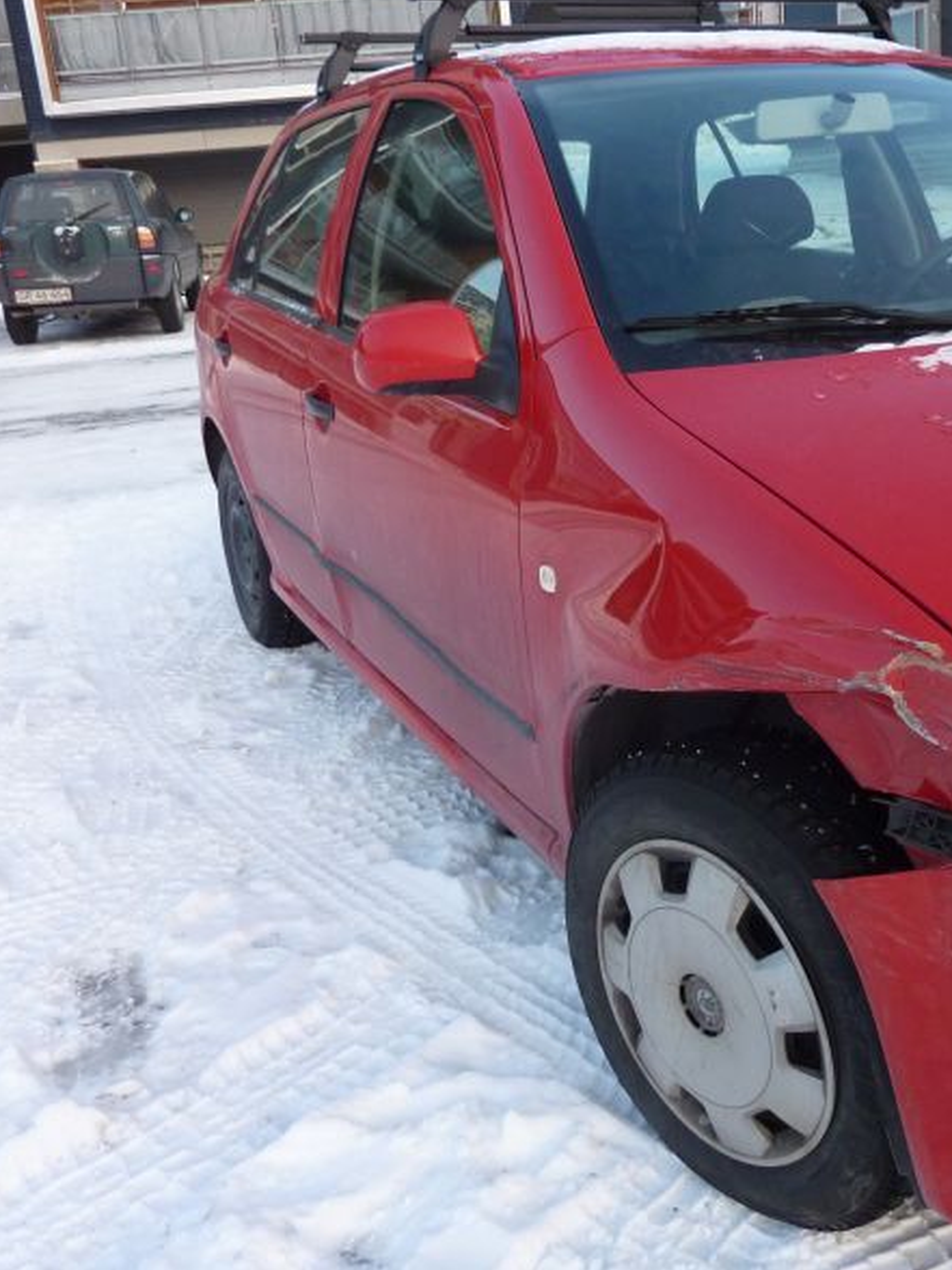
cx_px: 648
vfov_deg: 54.0
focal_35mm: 34
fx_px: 1247
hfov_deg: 41.2
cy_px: 629
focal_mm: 4.1
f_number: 3.3
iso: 160
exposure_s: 1/200
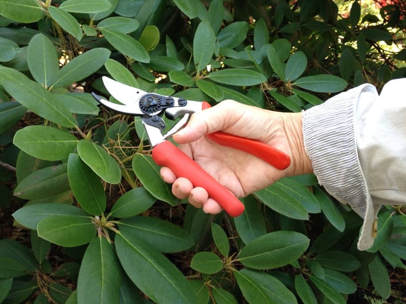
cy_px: 170
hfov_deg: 43.8
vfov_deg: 33.6
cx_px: 196
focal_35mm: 43
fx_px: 504
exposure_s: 1/40
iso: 64
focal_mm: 4.28
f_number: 2.4
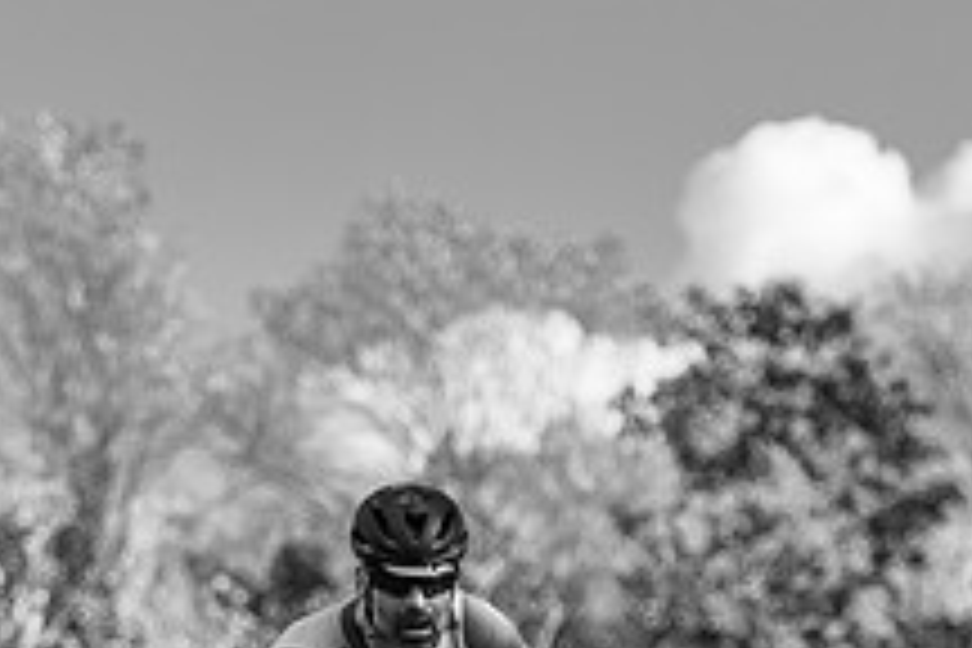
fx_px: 7397
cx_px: 369
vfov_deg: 5.0
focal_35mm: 274
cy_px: 758
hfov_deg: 7.5
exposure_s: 1/2500
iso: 160
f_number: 2.8
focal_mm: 102
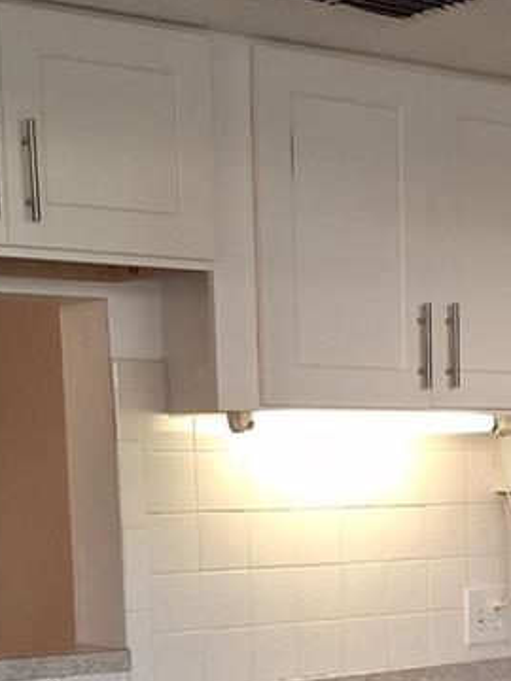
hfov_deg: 16.2
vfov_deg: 20.7
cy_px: 757
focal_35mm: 90
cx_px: 460
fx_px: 1771
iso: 320
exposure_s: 1/120
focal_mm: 4
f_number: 1.8
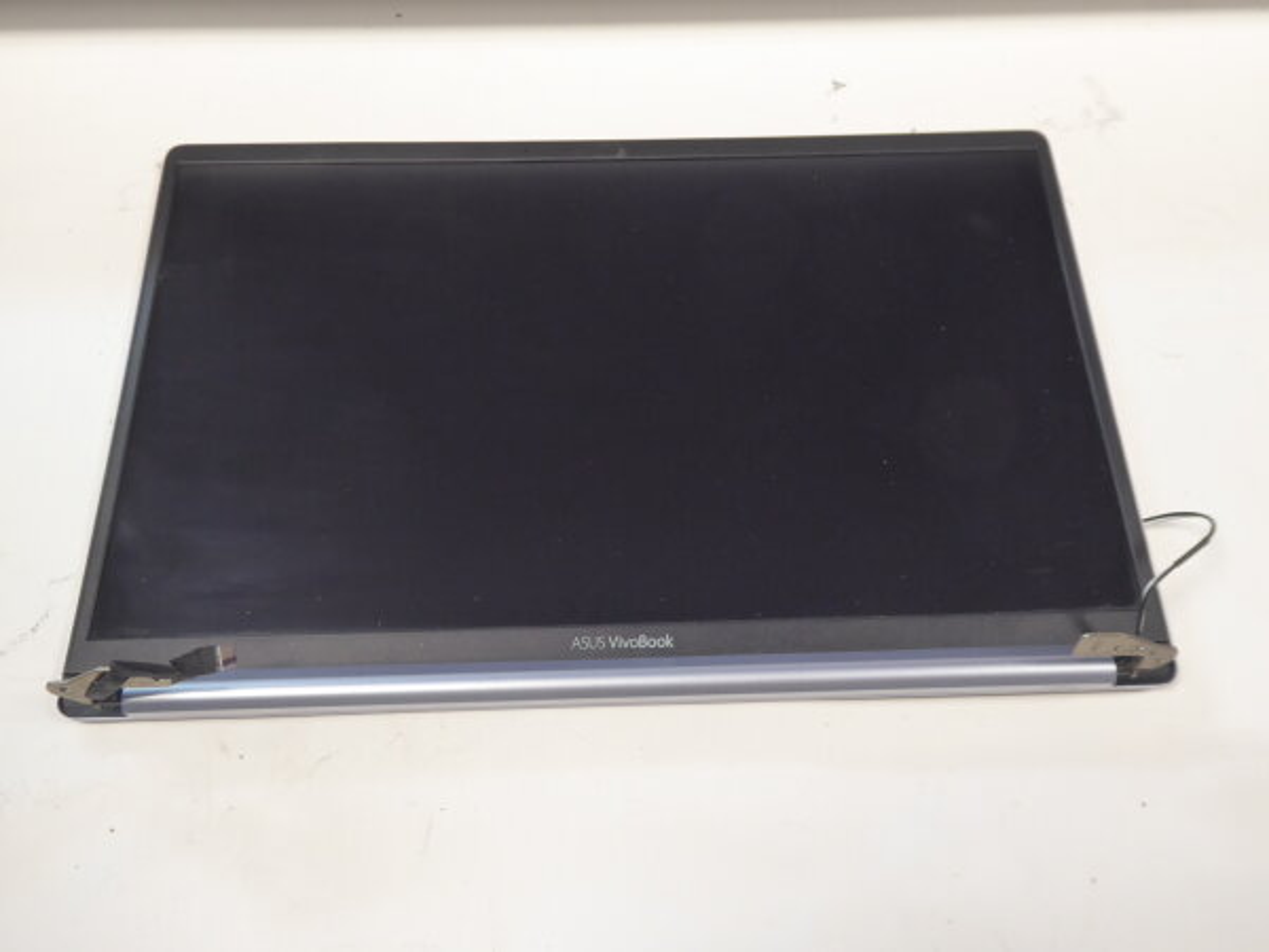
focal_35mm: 29
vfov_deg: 48.2
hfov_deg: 61.7
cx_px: 634
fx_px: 1063
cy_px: 476
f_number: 3.5
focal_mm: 5
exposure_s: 1/25
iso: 400
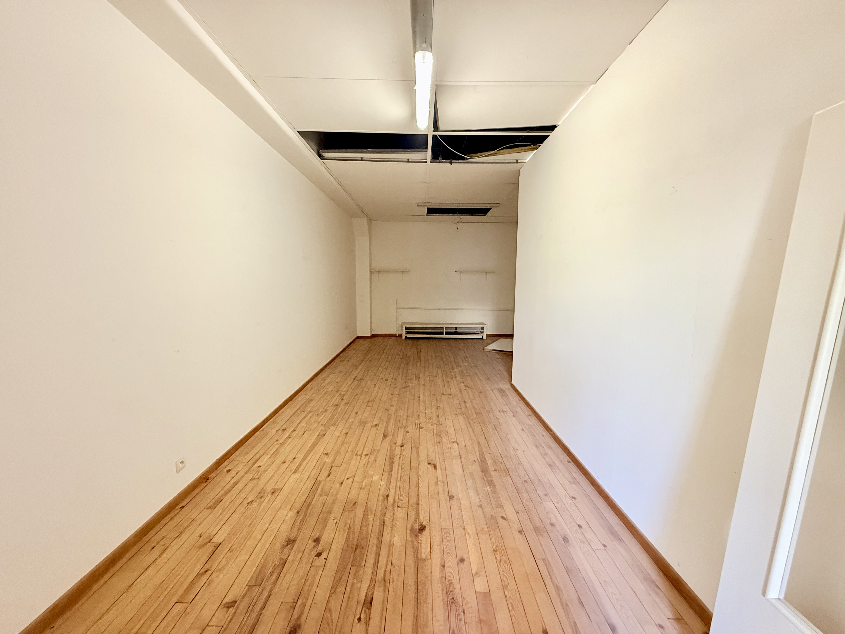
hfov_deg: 102.1
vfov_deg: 85.7
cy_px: 317
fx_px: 342
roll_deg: -0.1
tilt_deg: -5.8
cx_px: 422
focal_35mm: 14
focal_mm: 2.22
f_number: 2.2
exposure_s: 1/50
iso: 500
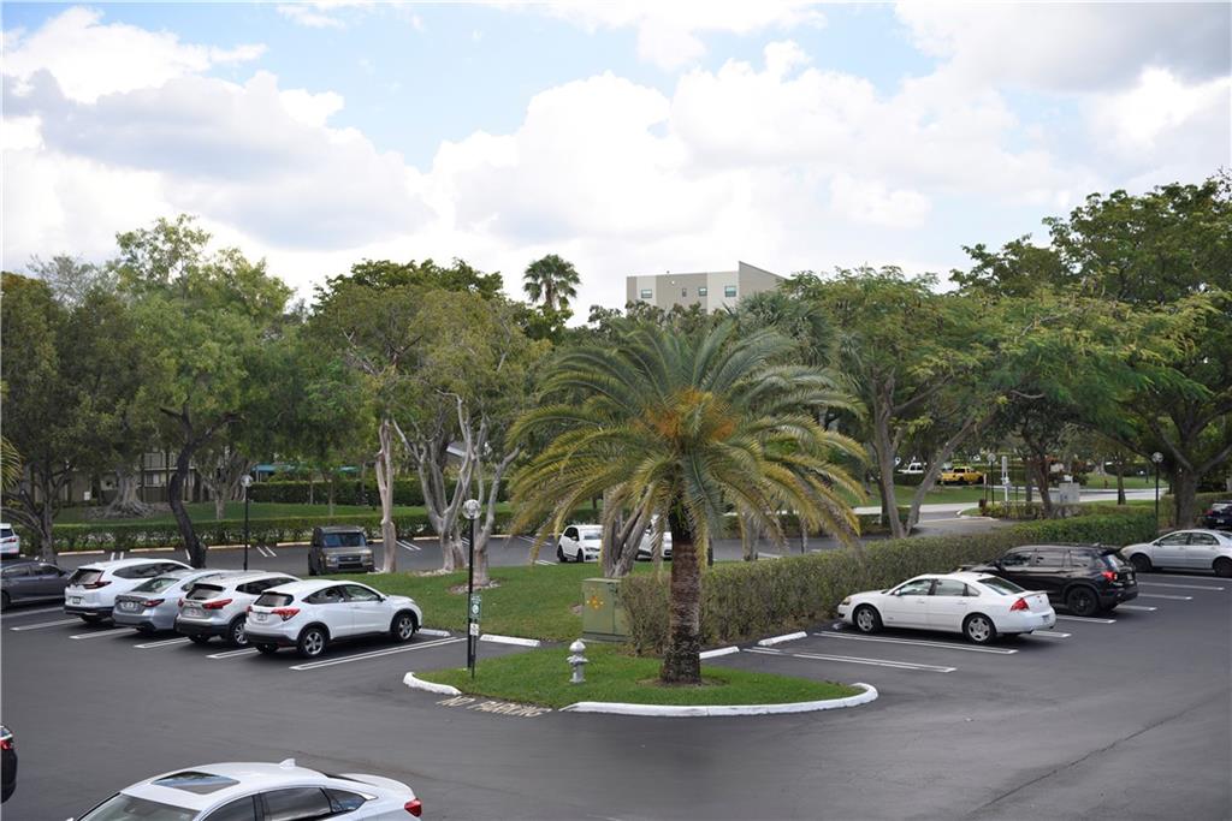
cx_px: 616
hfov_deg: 46.4
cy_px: 410
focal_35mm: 42
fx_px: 1437
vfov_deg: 31.9
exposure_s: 1/320
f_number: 3.5
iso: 64
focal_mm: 42
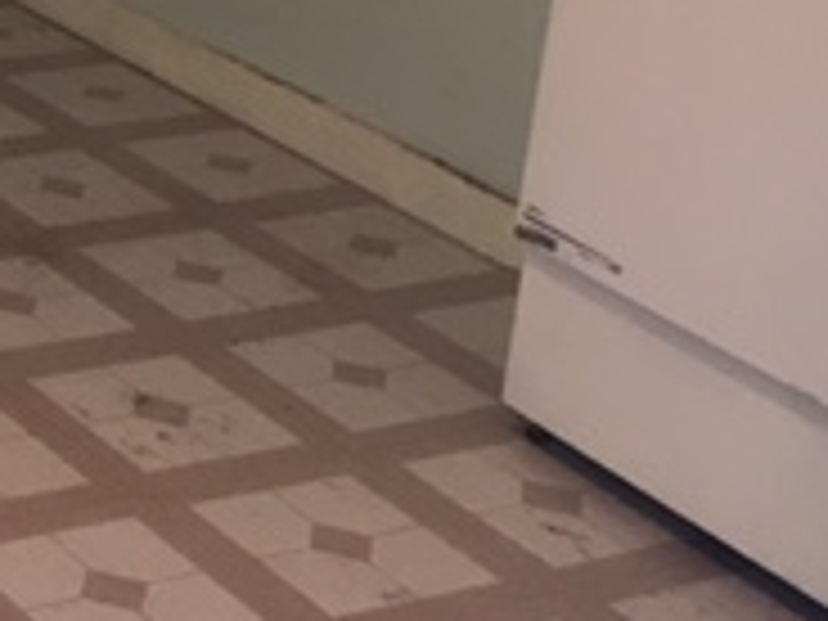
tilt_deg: -10.5
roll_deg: -3.5
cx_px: -513
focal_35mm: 101
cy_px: -302
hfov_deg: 17.0
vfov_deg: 13.8
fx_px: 2416
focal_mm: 4.15
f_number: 2.2
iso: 80
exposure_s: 1/30
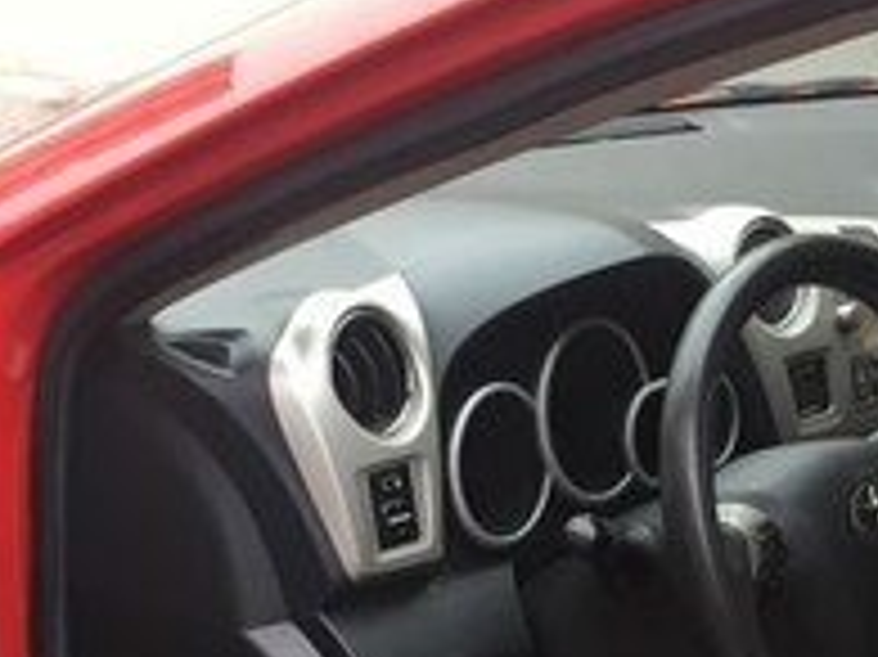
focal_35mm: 98
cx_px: 473
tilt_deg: -25.3
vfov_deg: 14.4
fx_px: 2484
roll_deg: -4.2
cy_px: 866
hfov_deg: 20.0
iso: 80
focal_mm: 4.15
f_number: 2.2
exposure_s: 1/33
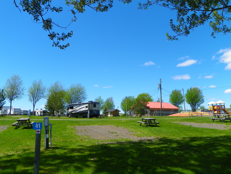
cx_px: 116
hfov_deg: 63.4
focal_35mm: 28
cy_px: 87
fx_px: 187
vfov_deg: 49.7
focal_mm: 5
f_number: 5.6
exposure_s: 1/250
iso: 64
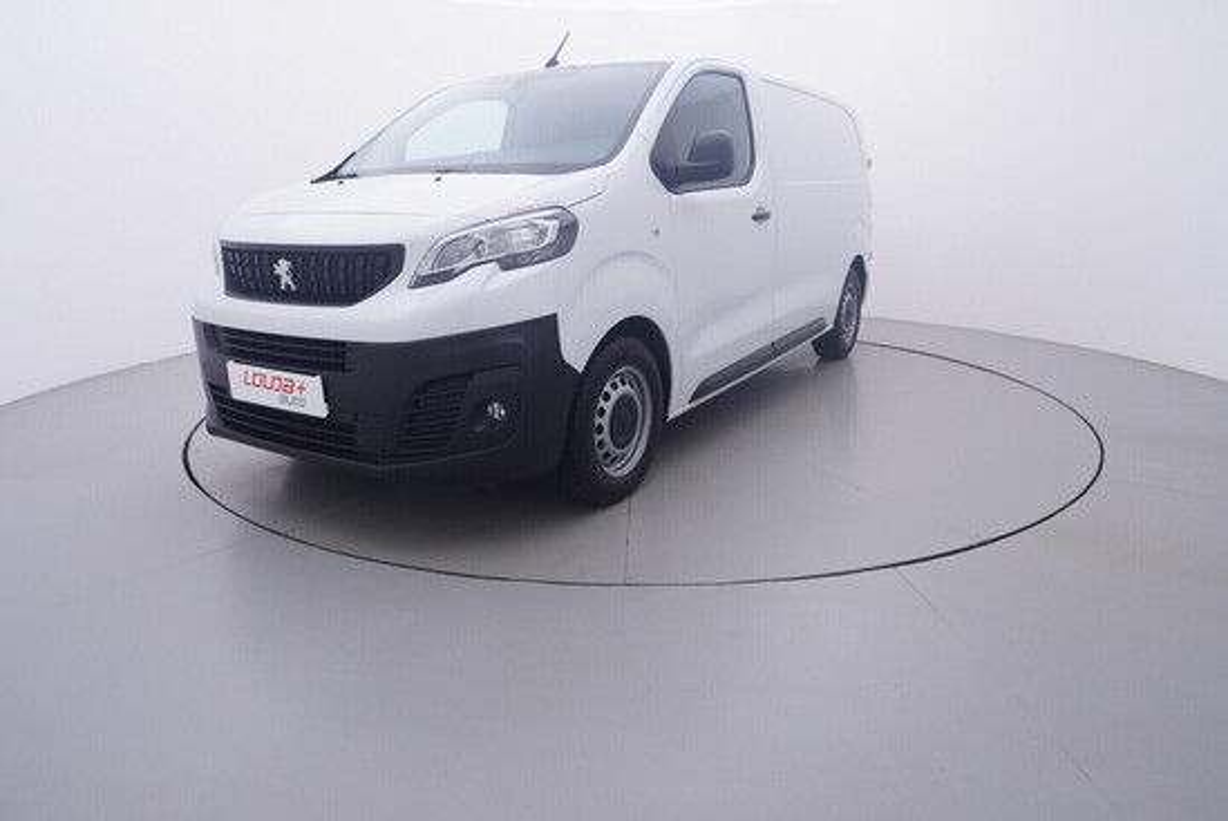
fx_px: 768
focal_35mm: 22
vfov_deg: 56.2
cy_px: 410
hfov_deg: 77.3
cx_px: 614
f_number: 5
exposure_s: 1/80
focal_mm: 15
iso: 200
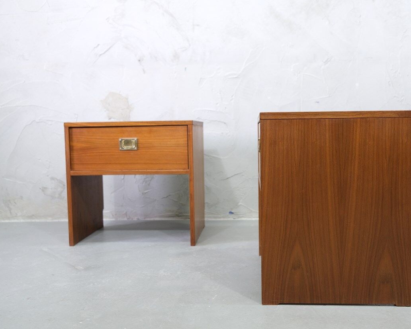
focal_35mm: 37
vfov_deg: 40.1
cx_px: 225
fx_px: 450
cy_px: 168
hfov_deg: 49.0
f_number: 3.2
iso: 640
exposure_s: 1/30
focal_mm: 21.4
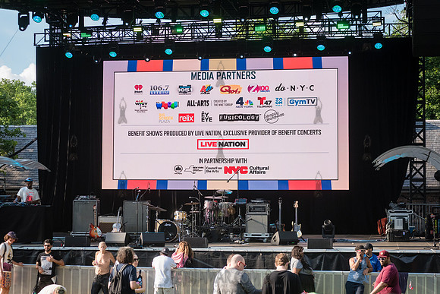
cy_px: 147
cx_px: 220
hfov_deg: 25.4
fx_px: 978
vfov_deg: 17.1
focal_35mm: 80
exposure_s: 1/4000
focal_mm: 80
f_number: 4
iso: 2000
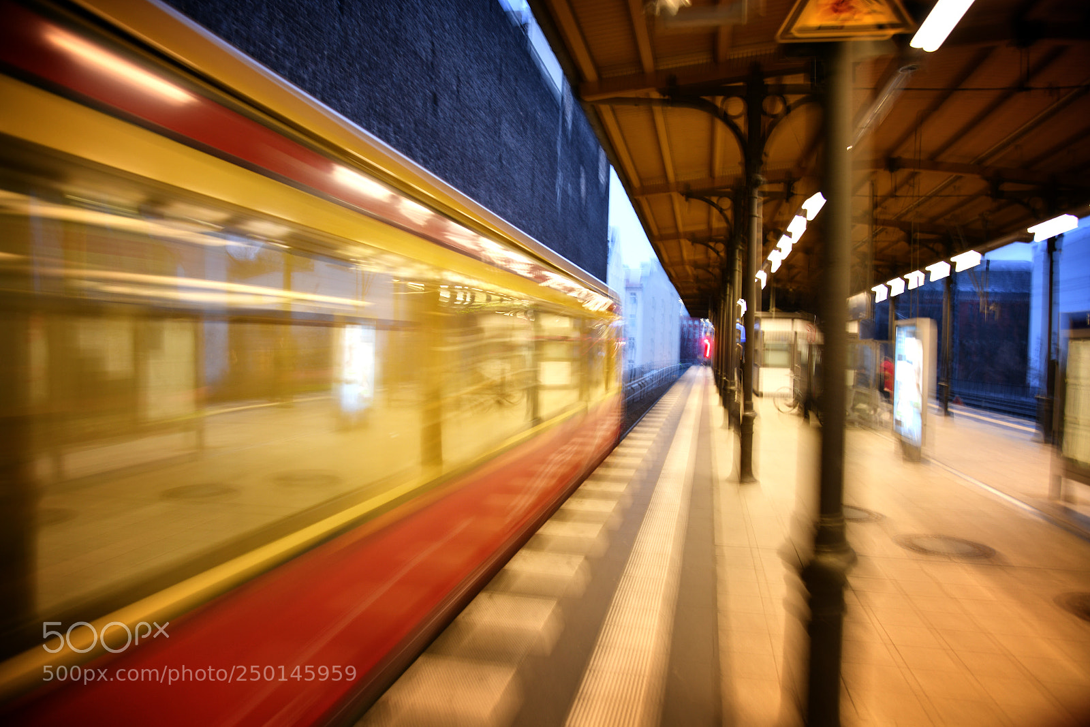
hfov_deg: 73.7
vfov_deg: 53.1
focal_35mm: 24
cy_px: 364
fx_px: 727
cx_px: 545
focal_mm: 24
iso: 100
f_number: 4
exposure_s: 1/4
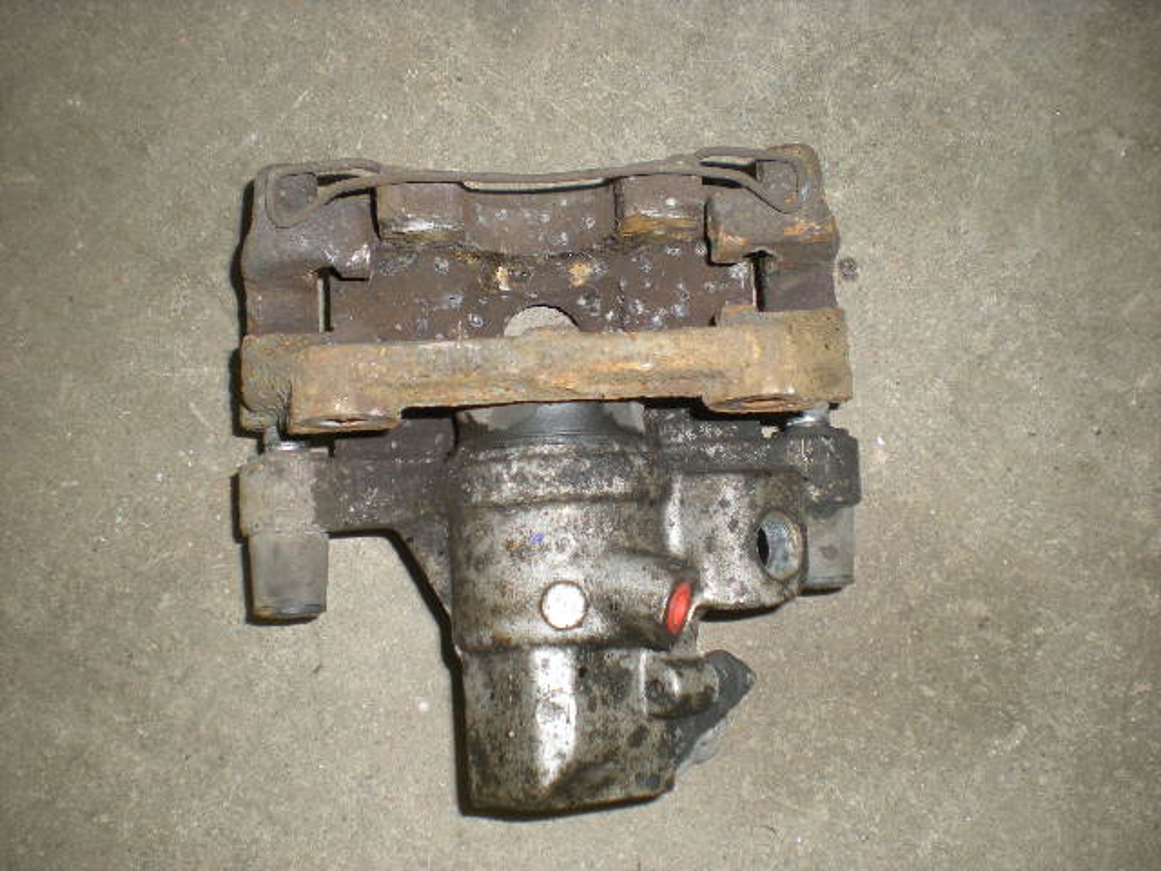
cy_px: 436
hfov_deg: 49.0
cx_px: 580
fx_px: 1274
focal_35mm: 38
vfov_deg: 37.7
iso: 87
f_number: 3.1
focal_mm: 6.3
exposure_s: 1/60
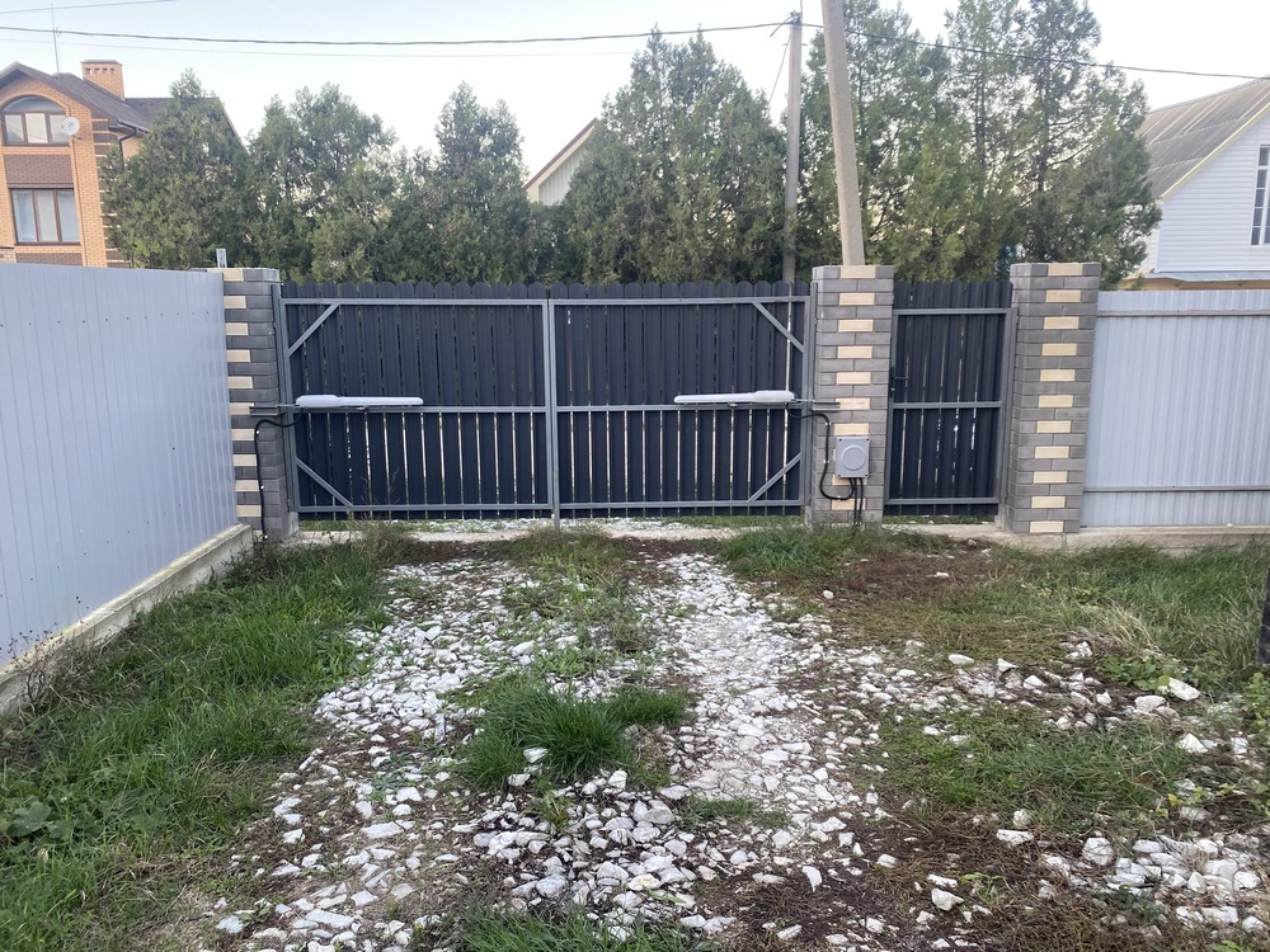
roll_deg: +1.6
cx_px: 635
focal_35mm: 26
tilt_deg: -11.1
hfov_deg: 67.3
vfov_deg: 53.1
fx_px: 954
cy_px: 476
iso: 100
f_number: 1.8
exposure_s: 1/122
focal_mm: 4.25
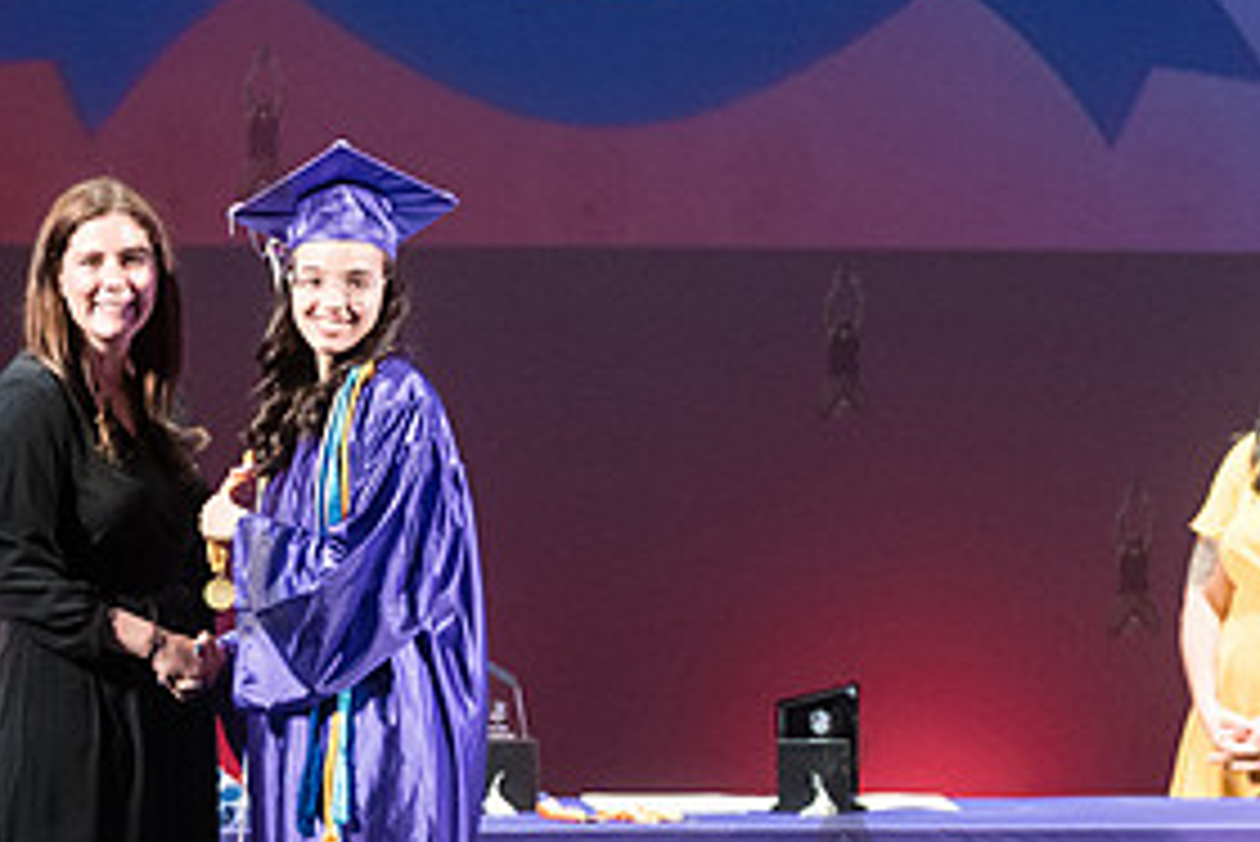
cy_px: 478
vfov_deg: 5.2
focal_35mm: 267
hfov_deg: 7.7
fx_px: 9349
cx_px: 396
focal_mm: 100
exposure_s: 1/320
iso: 4000
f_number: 2.8
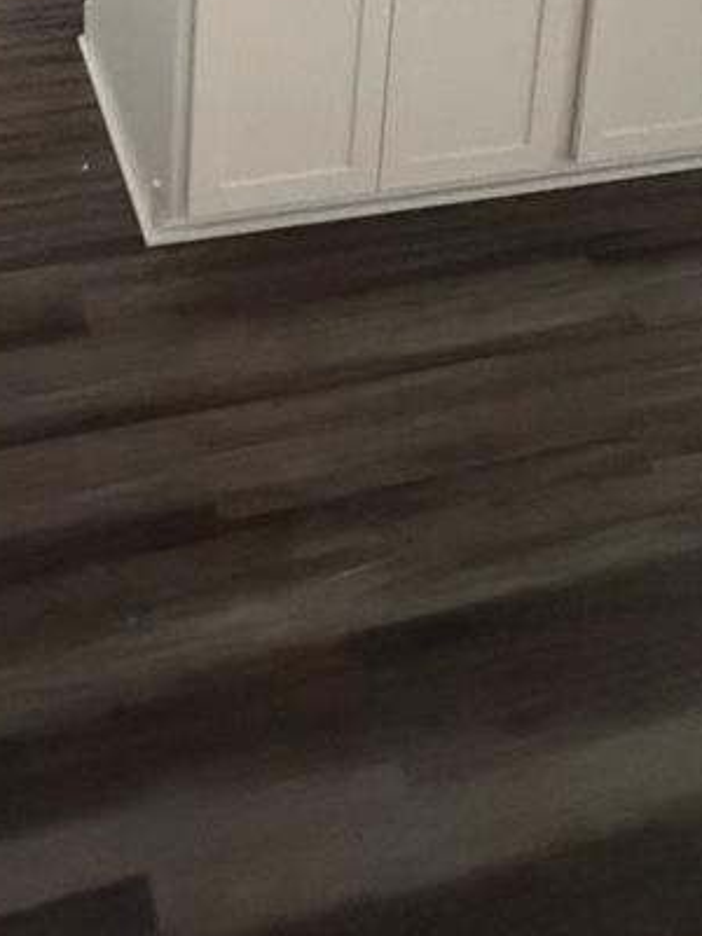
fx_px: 1136
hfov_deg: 33.5
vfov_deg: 32.2
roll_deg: -2.1
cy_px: -318
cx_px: 161
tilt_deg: -11.4
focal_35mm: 42
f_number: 2.2
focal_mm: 2.22
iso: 1250
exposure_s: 1/60
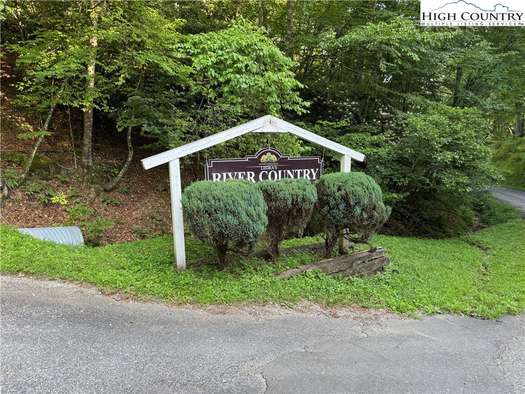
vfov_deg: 56.8
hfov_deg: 71.6
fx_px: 364
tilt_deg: -9.9
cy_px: 197
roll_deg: +2.3
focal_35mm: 24
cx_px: 262
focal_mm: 6.76
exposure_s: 1/121
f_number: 1.78
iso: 64
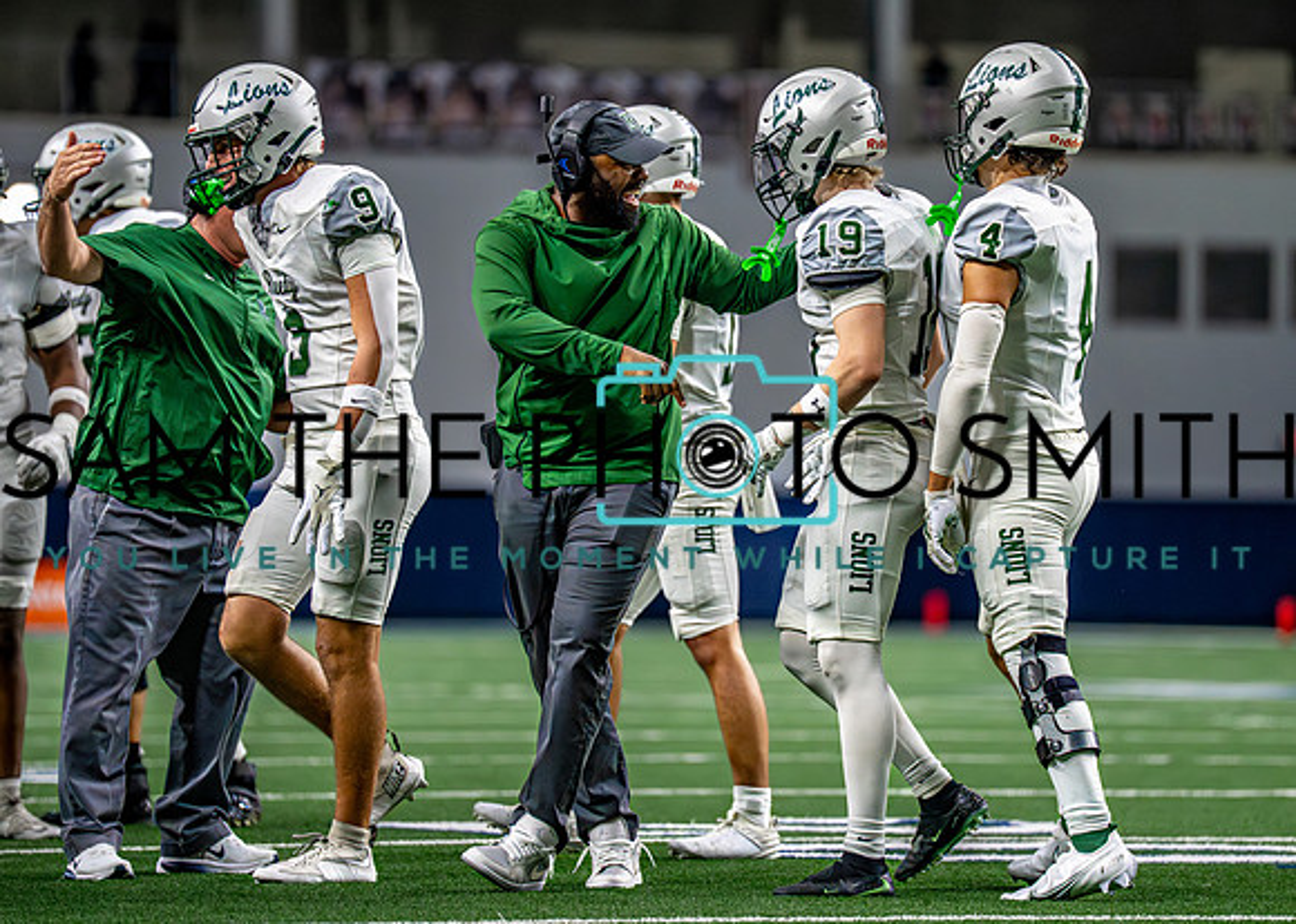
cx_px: 733
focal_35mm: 247
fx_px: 9098
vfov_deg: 5.8
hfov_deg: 8.1
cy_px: 414
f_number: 2.8
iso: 5000
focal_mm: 200
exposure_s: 1/2000
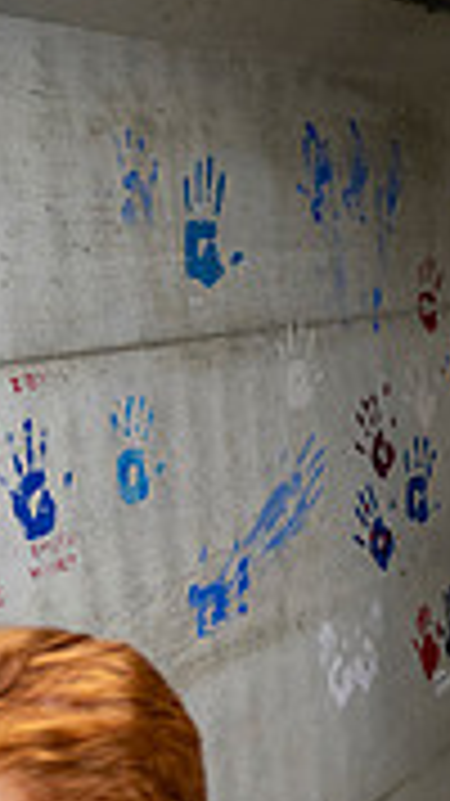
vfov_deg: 25.9
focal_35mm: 82
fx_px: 1741
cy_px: 403
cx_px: 1206
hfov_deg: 11.2
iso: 800
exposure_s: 1/800
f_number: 4
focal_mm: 24
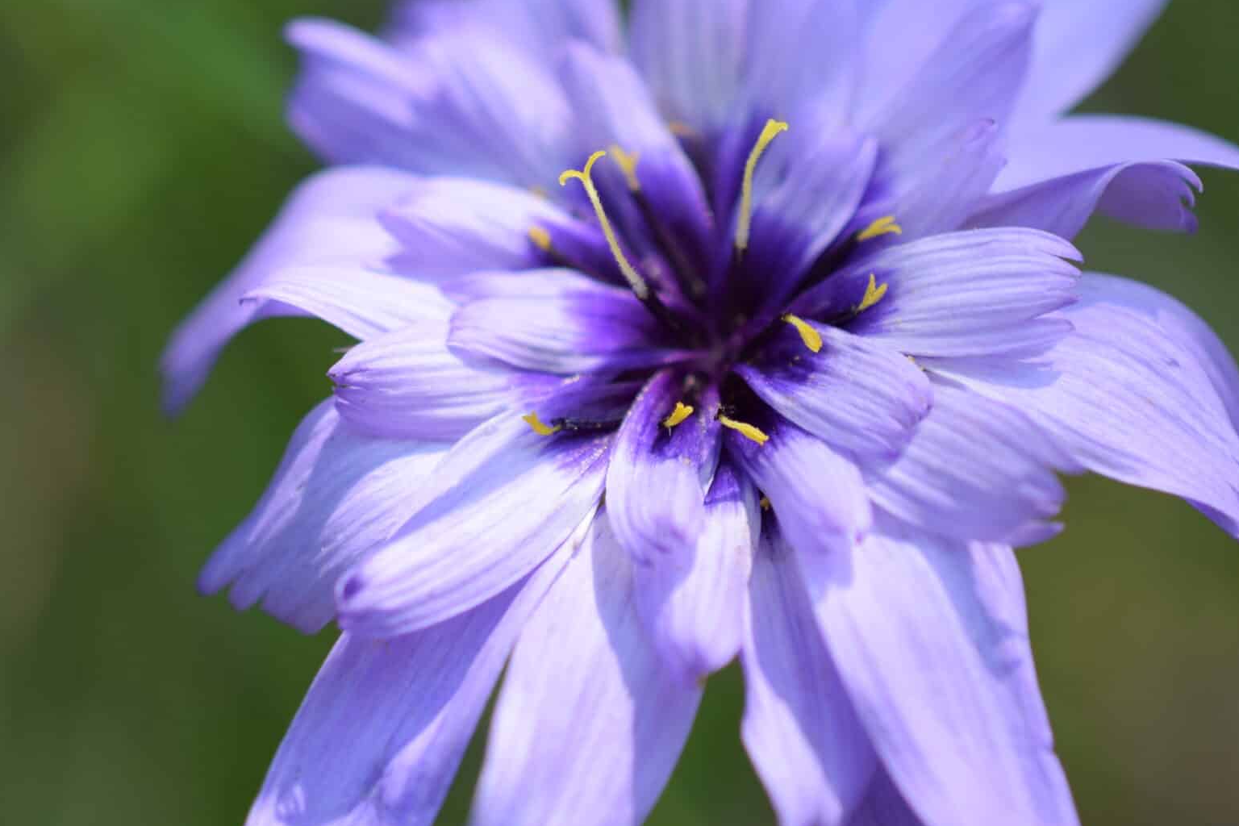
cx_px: 682
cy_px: 272
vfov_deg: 13.7
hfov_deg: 20.4
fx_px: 3441
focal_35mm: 100
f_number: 5
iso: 200
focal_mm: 40
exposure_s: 1/640
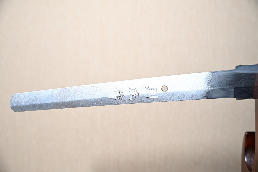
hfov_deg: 40.5
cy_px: 86
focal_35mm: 49
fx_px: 349
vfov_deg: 27.7
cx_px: 129
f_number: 4
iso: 100
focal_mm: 32.5
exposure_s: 1
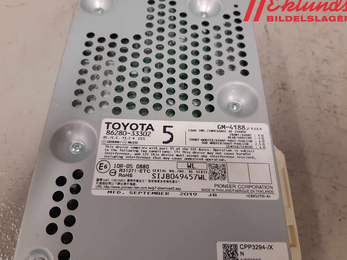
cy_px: 127
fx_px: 271
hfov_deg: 65.3
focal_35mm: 27
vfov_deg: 51.3
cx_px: 171
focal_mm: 3.93
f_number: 1.7
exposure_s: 1/50
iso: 160
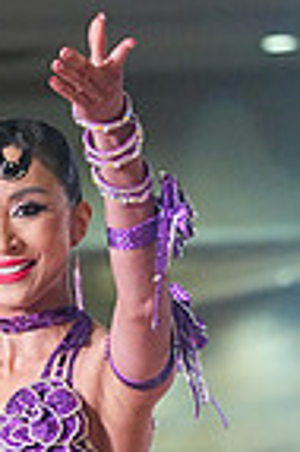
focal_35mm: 622
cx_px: -14
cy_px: 711
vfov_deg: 3.3
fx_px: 7793
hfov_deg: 2.2
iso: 8000
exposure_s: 1/400
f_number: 4.5
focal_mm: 153
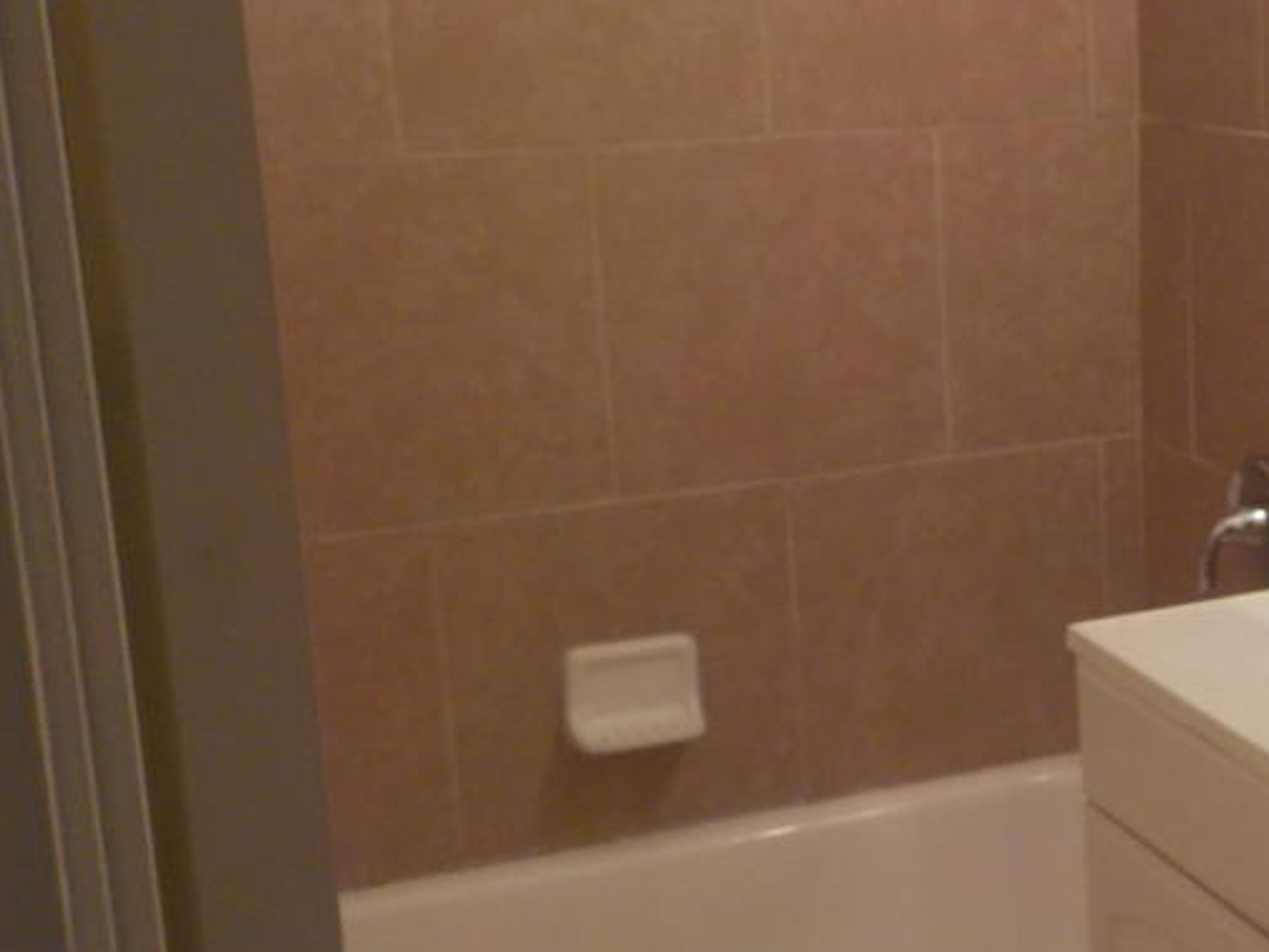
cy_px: 421
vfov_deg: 24.0
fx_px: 2236
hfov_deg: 29.6
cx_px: 1264
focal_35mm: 61
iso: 250
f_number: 3.3
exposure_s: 1/30
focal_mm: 4.1
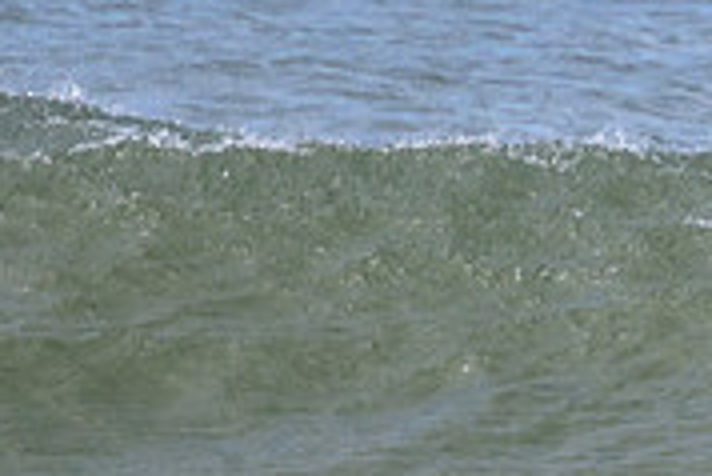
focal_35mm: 3432
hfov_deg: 0.6
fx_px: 67931
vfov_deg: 0.4
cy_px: 630
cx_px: 864
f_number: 11
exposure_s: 1/2000
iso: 1100
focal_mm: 800
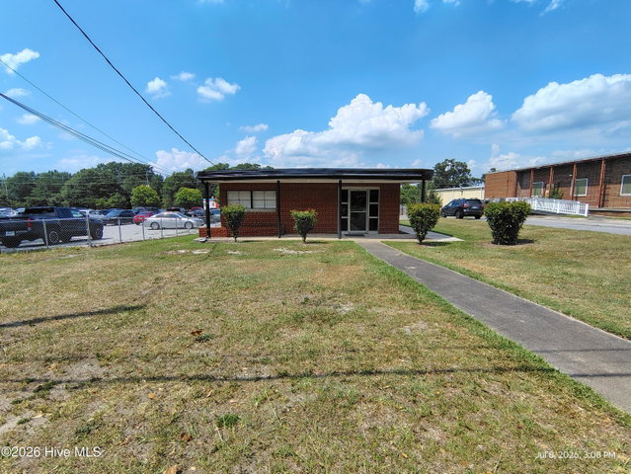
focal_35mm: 16
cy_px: 237
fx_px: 292
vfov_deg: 78.2
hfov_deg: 94.5
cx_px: 316
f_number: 2.2
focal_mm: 2.13
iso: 100
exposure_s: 1/1566
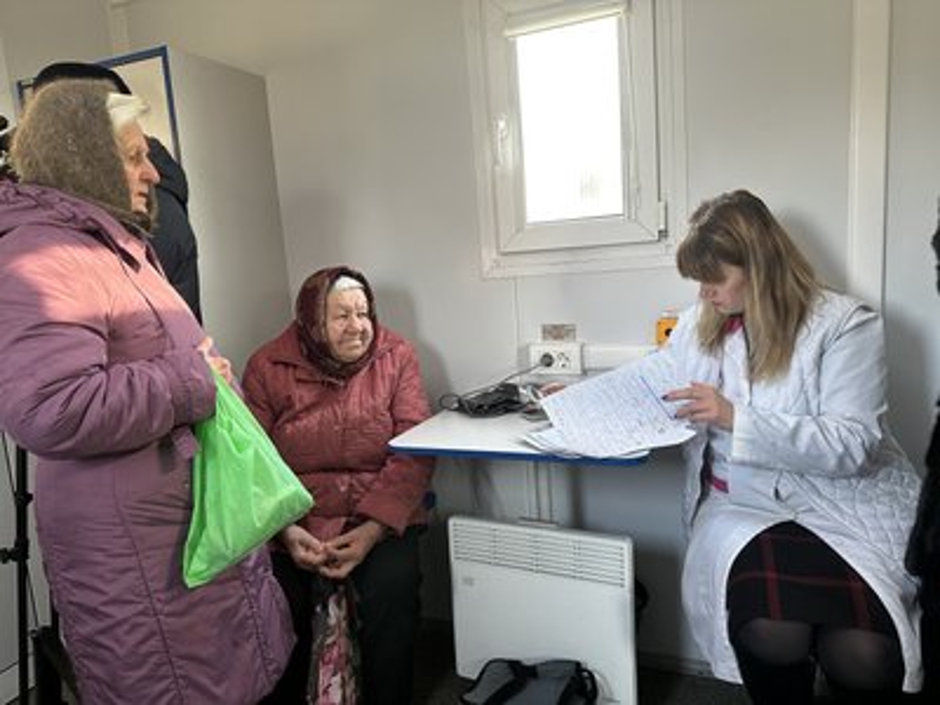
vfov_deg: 56.8
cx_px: 470
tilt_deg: -10.6
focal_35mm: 24
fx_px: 652
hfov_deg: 71.6
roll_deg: +3.9
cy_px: 352
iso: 250
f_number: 1.78
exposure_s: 1/77
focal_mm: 6.86
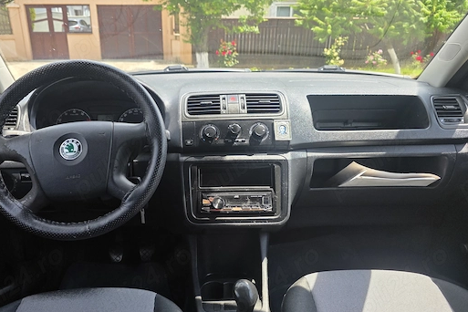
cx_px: 196
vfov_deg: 46.4
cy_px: 162
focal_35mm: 28
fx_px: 364
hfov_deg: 65.1
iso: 32
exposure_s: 1/359
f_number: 1.7
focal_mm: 6.3
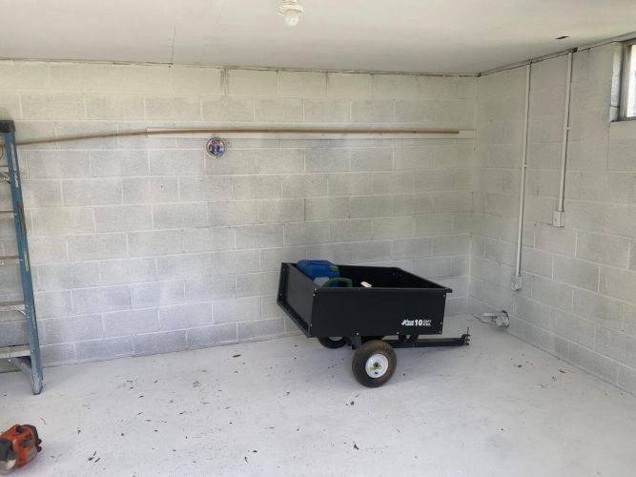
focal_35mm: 26
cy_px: 238
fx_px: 478
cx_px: 318
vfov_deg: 53.0
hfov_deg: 67.3
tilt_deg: -9.0
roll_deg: +0.7
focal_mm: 4.25
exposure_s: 1/121
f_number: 1.8
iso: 40
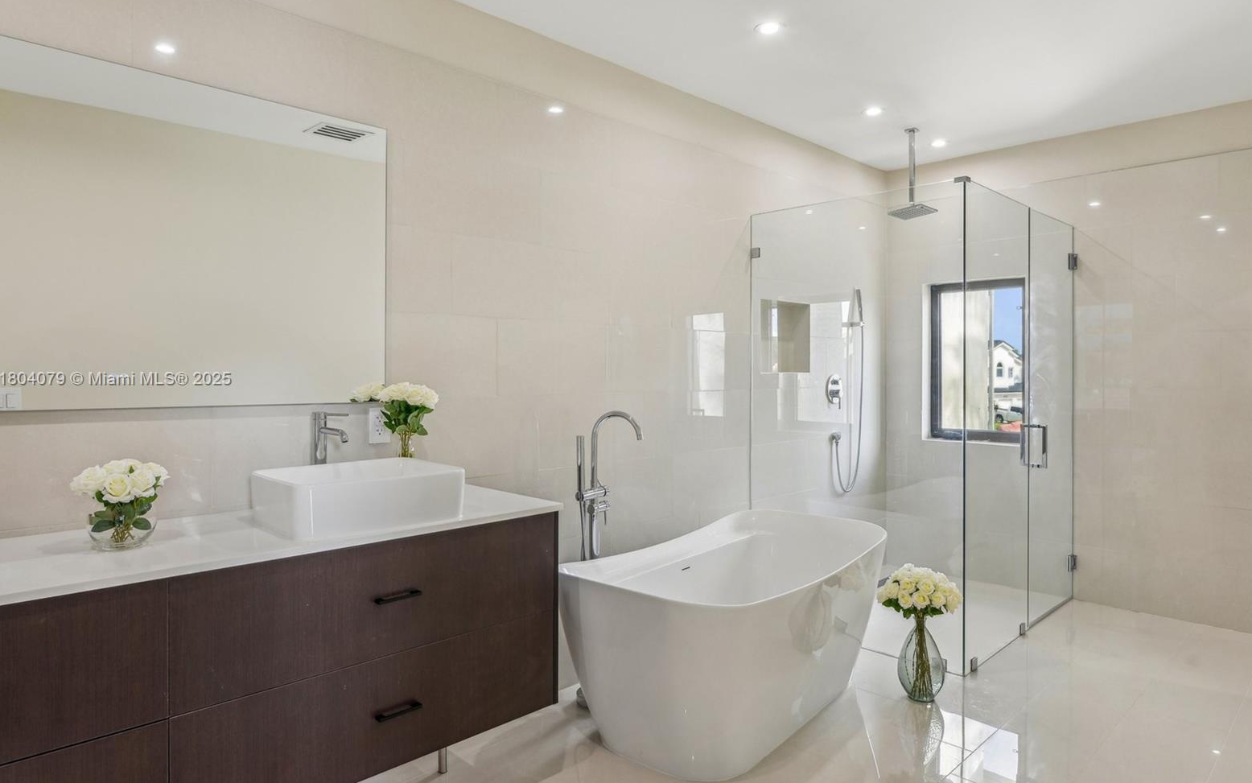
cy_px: 380
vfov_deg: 55.1
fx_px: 751
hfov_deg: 79.6
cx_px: 617
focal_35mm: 22
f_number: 8
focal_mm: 21
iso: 200
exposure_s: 1/10
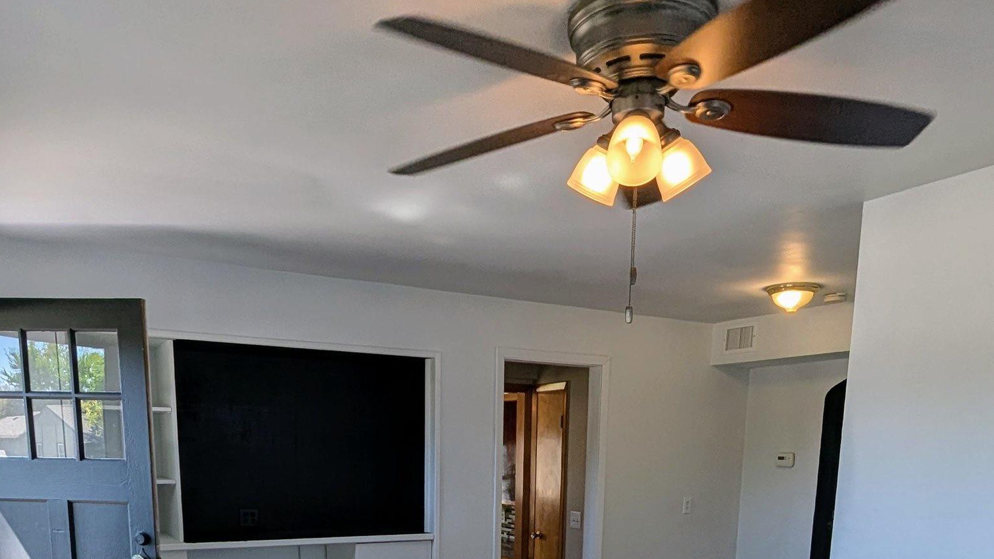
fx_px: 738
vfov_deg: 36.0
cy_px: 597
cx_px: 471
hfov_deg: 67.9
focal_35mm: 28
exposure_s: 1/89.6
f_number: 2.2
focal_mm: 1.95
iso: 40
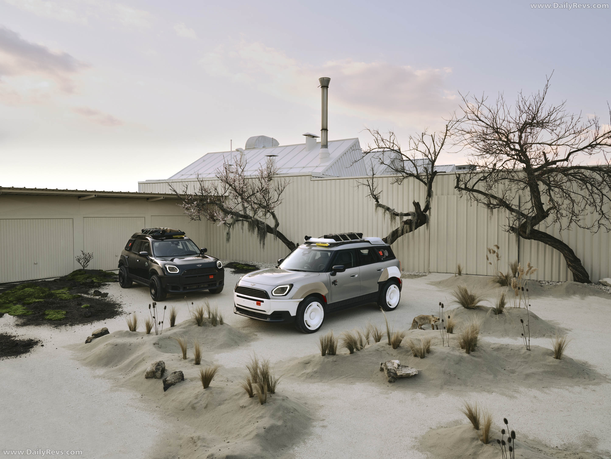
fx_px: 441
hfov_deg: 69.4
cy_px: 230
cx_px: 306
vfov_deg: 54.9
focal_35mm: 25
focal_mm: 32
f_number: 16
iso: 320
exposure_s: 1/8
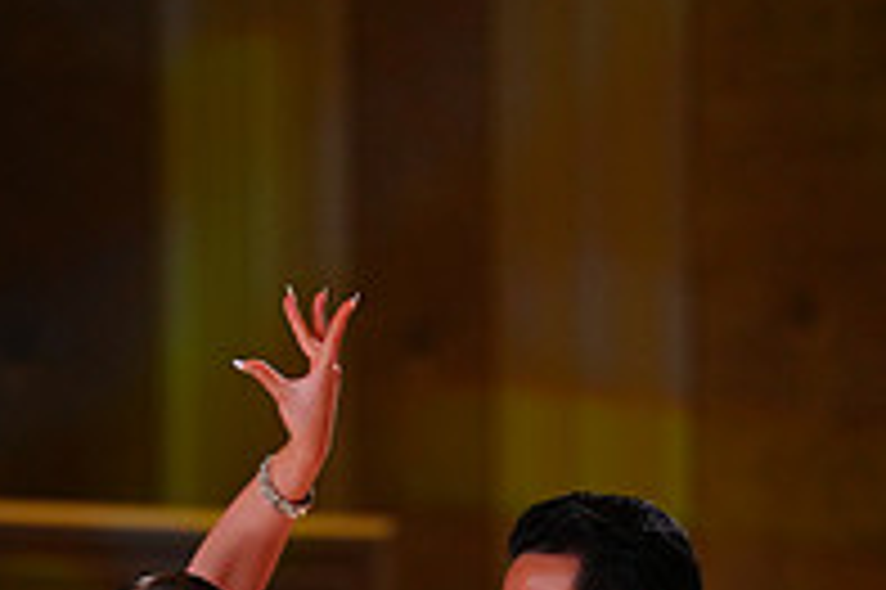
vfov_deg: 2.7
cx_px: 430
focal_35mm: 510
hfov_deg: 4.0
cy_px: 1212
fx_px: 12541
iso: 1250
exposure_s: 1/400
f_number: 2.8
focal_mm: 173
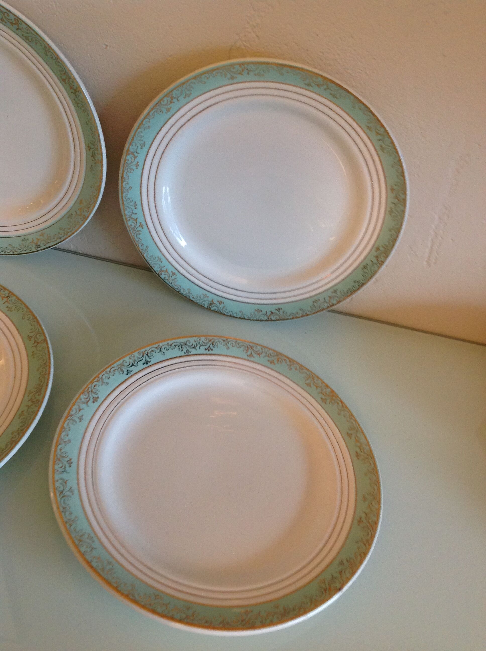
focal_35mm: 35
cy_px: 326
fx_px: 657
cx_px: 243
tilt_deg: -45.1
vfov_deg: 52.7
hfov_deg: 40.6
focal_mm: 4.28
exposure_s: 1/17
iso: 160
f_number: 2.4
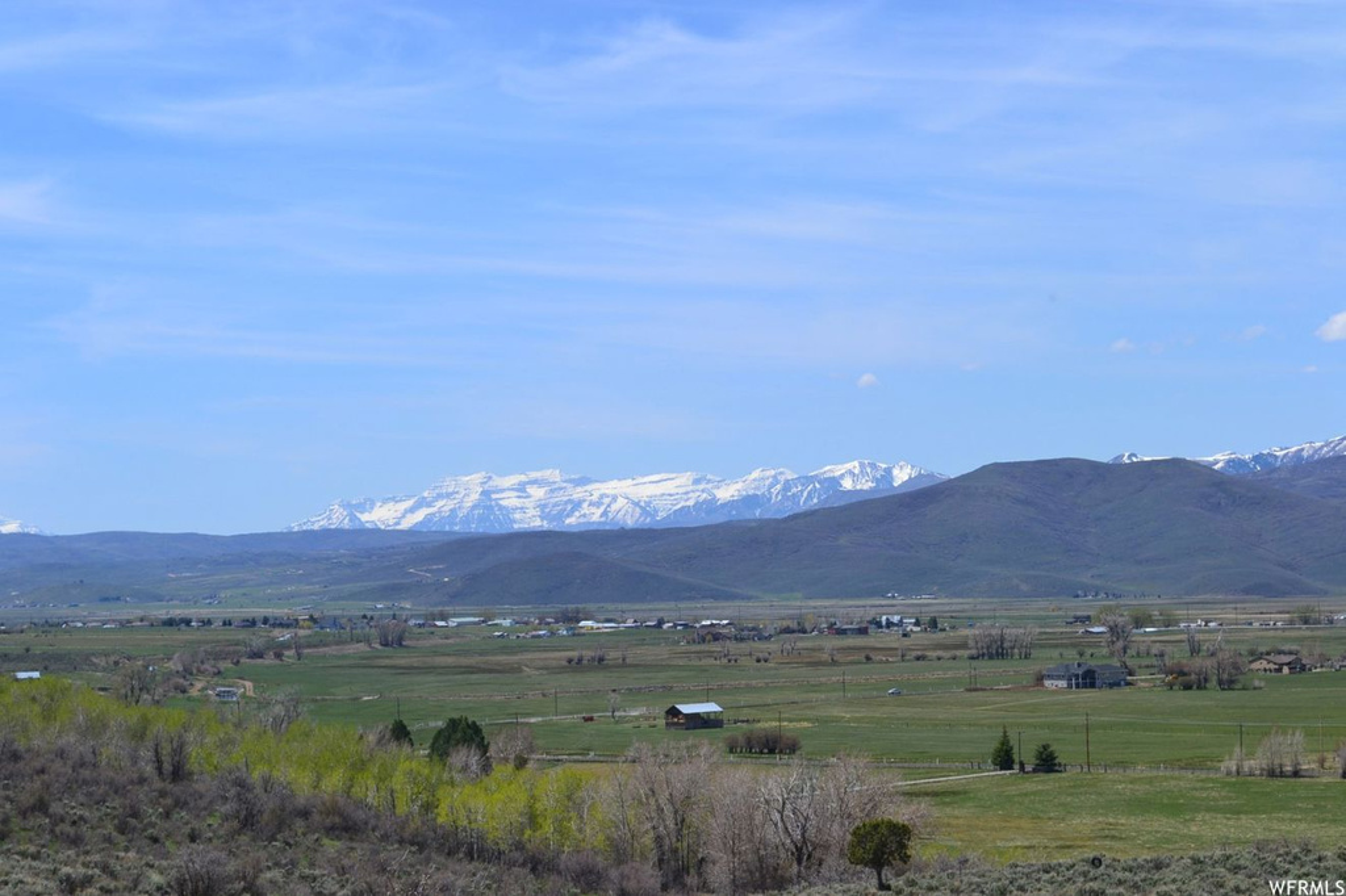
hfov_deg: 24.6
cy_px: 448
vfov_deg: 16.5
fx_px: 3083
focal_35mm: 82
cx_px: 673
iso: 400
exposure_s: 1/500
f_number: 11
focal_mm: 55
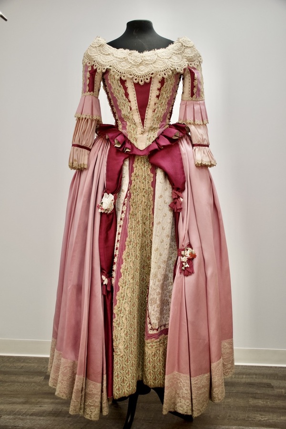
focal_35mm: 34
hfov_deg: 38.4
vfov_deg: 55.1
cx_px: 143
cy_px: 214
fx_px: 411
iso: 800
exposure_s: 1/160
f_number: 3.8
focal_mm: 23
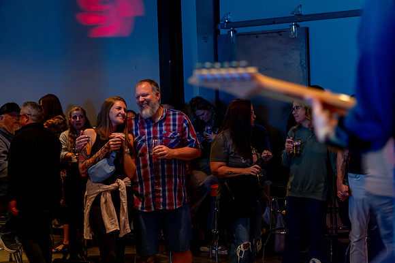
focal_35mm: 98
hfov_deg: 20.8
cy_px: 132
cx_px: 198
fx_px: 1075
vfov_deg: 13.9
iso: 6400
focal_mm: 98
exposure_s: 1/25
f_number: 4
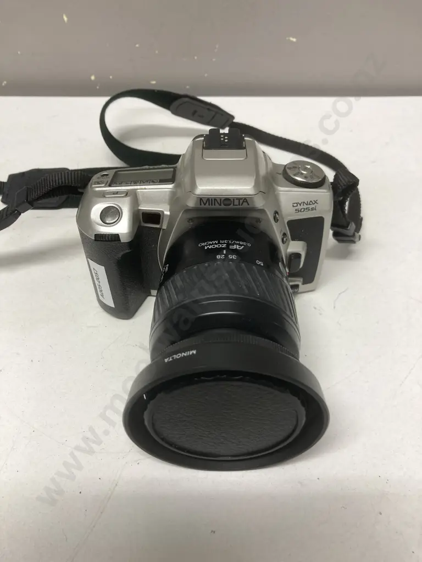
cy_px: 281
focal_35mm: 28
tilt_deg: -46.5
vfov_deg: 63.4
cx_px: 211
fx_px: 455
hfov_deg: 49.7
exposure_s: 1/50
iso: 64
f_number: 1.8
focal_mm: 3.99
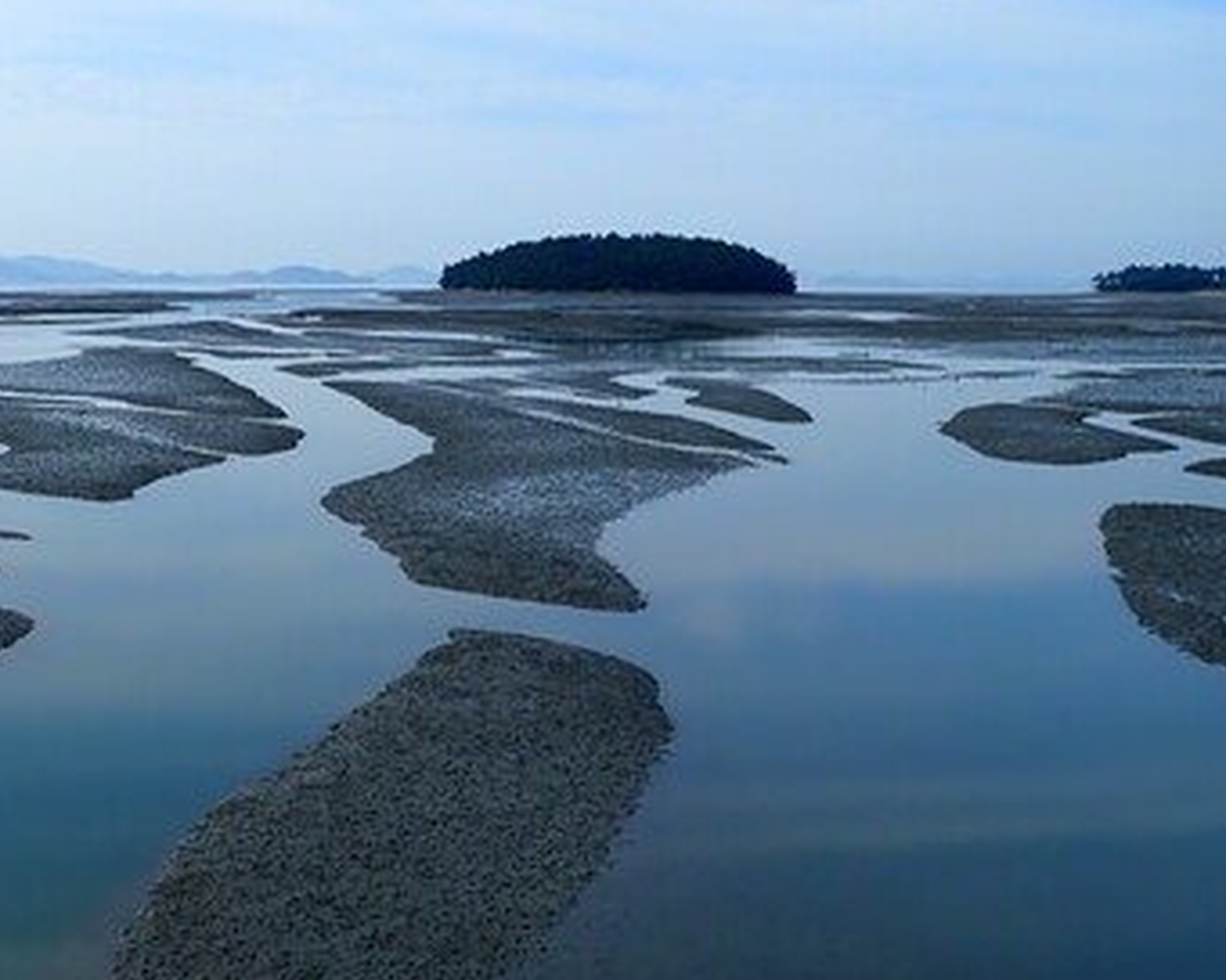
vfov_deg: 34.7
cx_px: 234
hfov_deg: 41.0
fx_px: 1560
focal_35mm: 43
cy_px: 360
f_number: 8
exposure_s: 1/200
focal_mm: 4.5
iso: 100
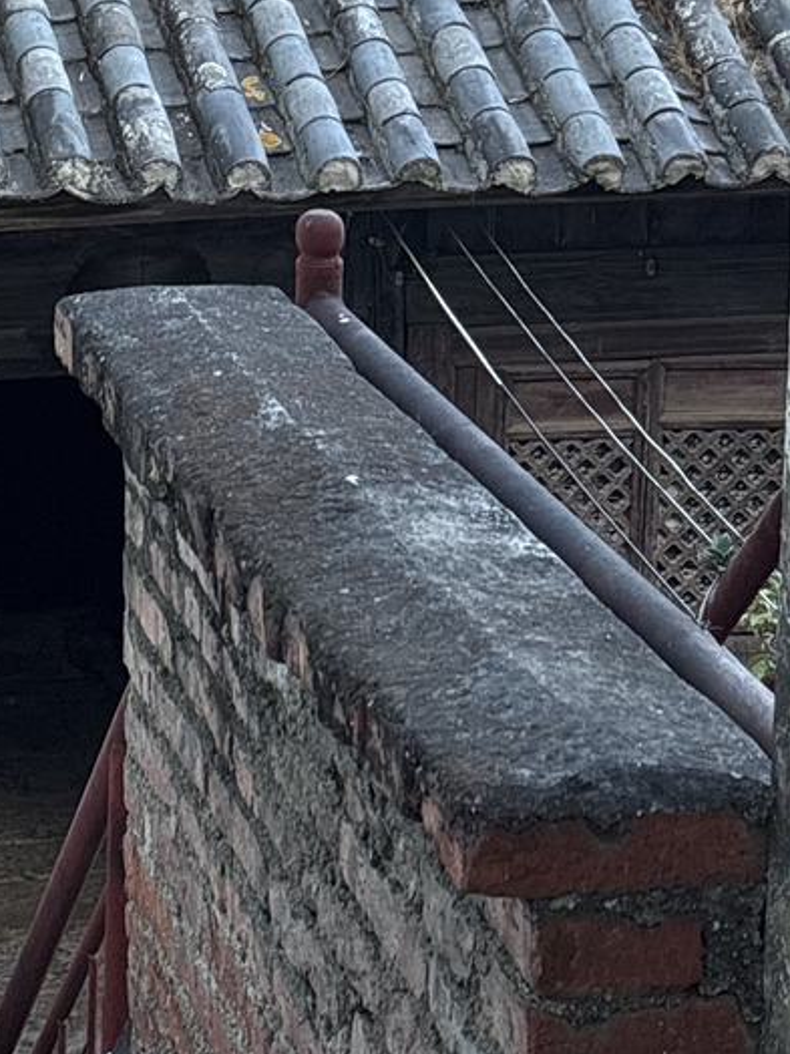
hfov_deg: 12.4
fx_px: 3621
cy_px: -147
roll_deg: -0.3
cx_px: 153
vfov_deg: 16.0
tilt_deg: -7.7
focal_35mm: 119
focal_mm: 5.96
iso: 50
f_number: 1.6
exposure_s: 1/110
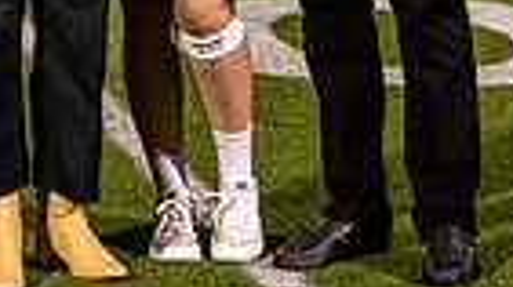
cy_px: -447
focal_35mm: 278
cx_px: 182
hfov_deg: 7.8
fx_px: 3778
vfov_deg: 4.3
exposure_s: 1/125
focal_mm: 83
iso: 640
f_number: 4
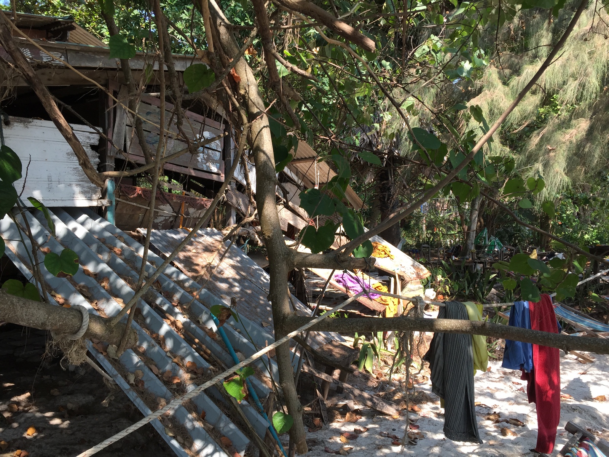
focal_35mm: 29
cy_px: 228
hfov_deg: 61.7
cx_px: 304
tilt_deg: +1.8
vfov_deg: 48.2
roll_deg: -0.4
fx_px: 510
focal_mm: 4.15
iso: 32
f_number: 2.2
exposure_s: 1/377
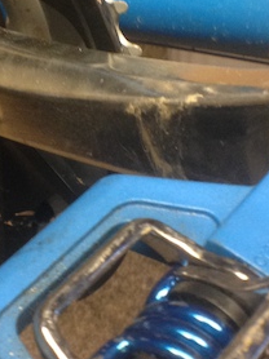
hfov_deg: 11.5
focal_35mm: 129
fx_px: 1339
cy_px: 172
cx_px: 96
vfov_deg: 15.3
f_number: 2.4
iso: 160
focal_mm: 4.28
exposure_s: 1/20
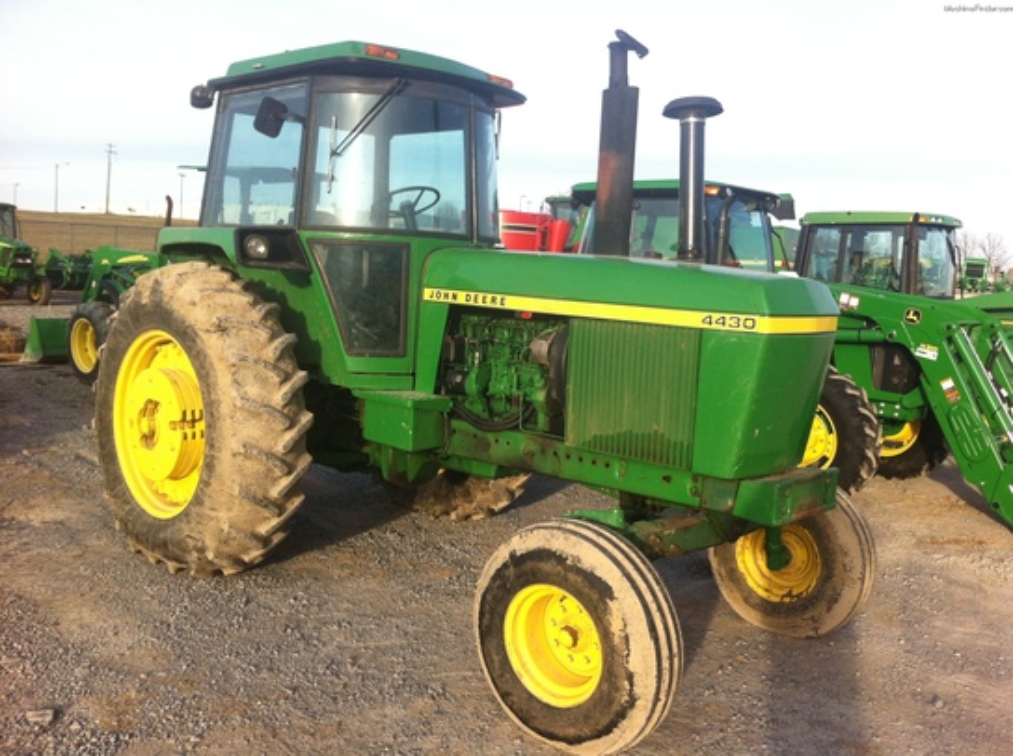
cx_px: 506
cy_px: 378
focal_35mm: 35
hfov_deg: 52.7
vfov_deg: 40.6
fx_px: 1022
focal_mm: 3.85
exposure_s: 1/520
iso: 80
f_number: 2.8
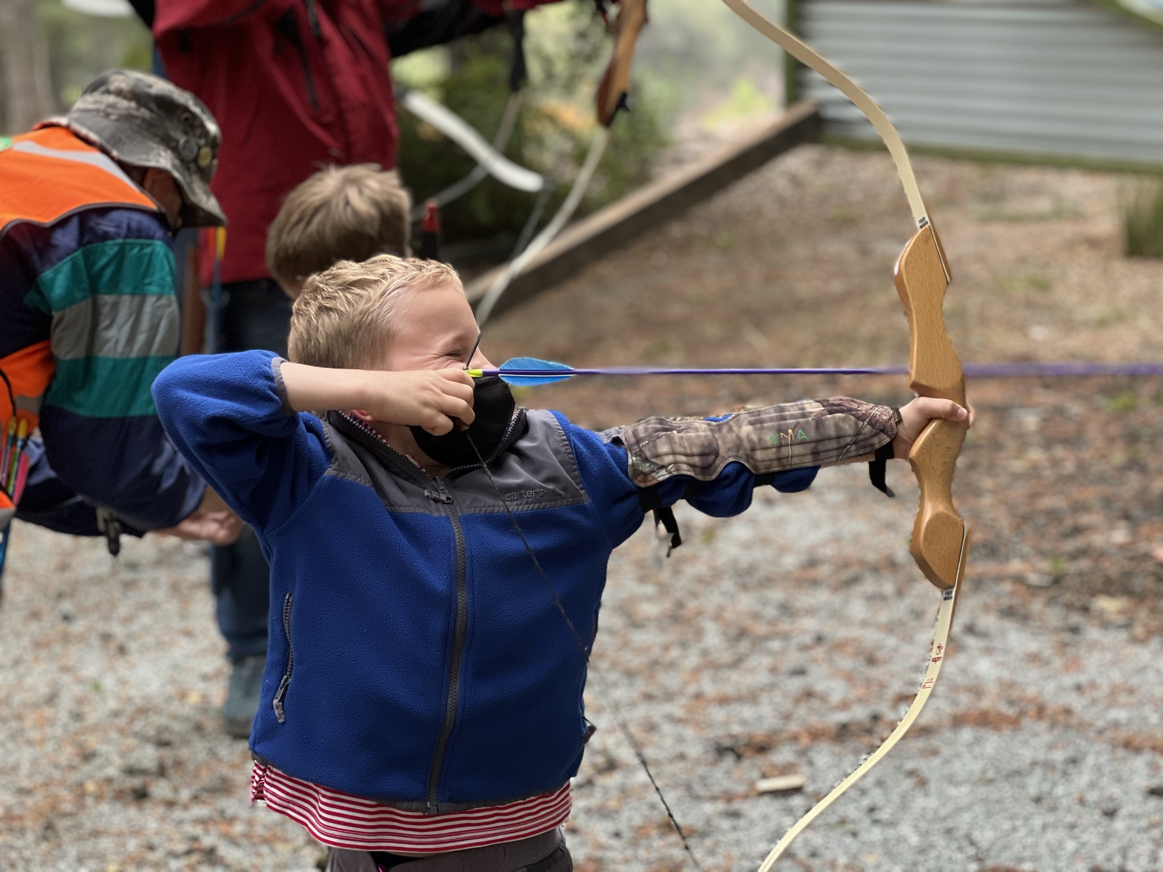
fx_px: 2587
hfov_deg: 25.3
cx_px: 582
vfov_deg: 19.1
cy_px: 436
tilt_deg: -13.0
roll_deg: +0.3
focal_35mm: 77
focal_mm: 9
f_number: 2.8
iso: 100
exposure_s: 1/121
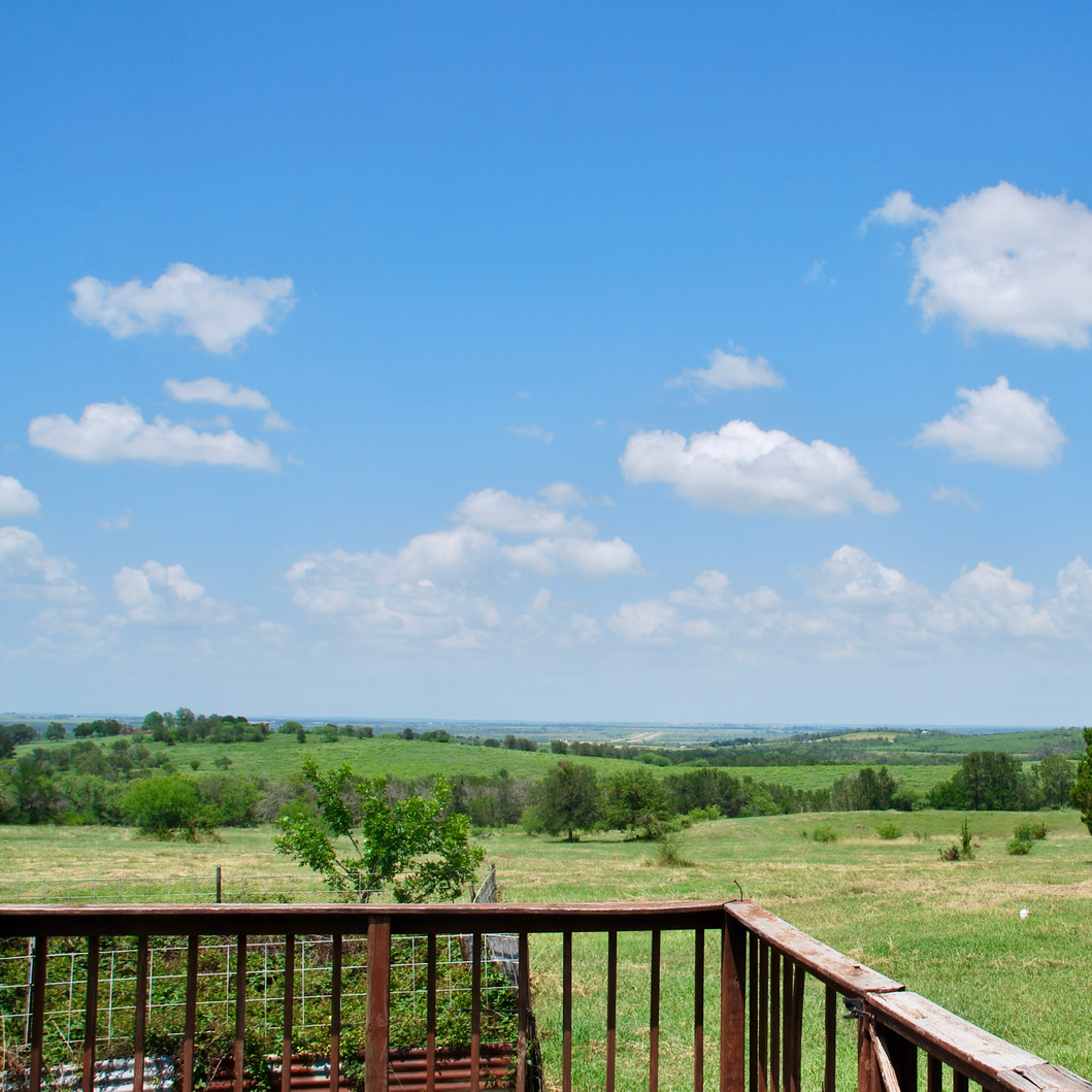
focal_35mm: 35
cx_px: 795
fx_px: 1249
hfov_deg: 45.9
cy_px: 542
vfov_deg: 47.2
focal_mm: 18
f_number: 9
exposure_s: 1/320
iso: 100
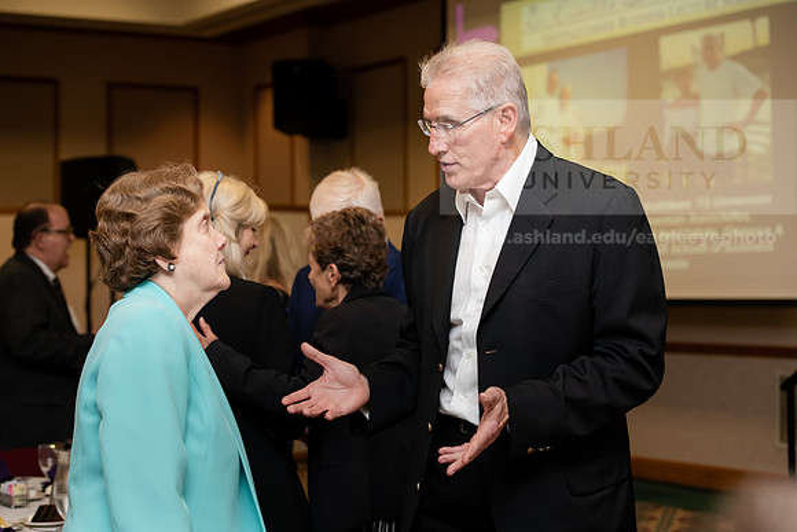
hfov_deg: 27.0
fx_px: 1661
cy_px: 266
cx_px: 398
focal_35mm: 75
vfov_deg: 18.2
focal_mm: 75
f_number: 5
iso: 1600
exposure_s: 1/200
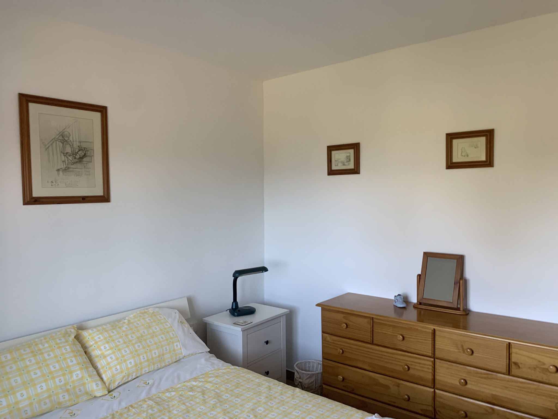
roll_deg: -0.5
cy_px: 210
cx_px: 279
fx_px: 419
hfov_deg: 67.3
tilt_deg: -1.1
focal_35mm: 26
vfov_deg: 53.1
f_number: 1.8
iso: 100
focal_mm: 4.25
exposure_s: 1/116
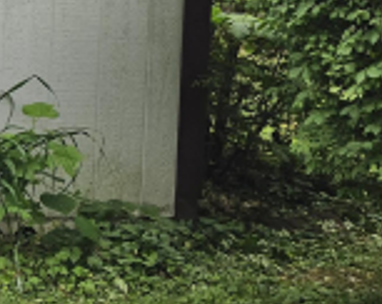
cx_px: -416
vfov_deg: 15.4
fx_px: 1107
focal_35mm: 98
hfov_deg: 15.2
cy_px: -7
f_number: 1.7
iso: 25
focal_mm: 6.3
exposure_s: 1/180
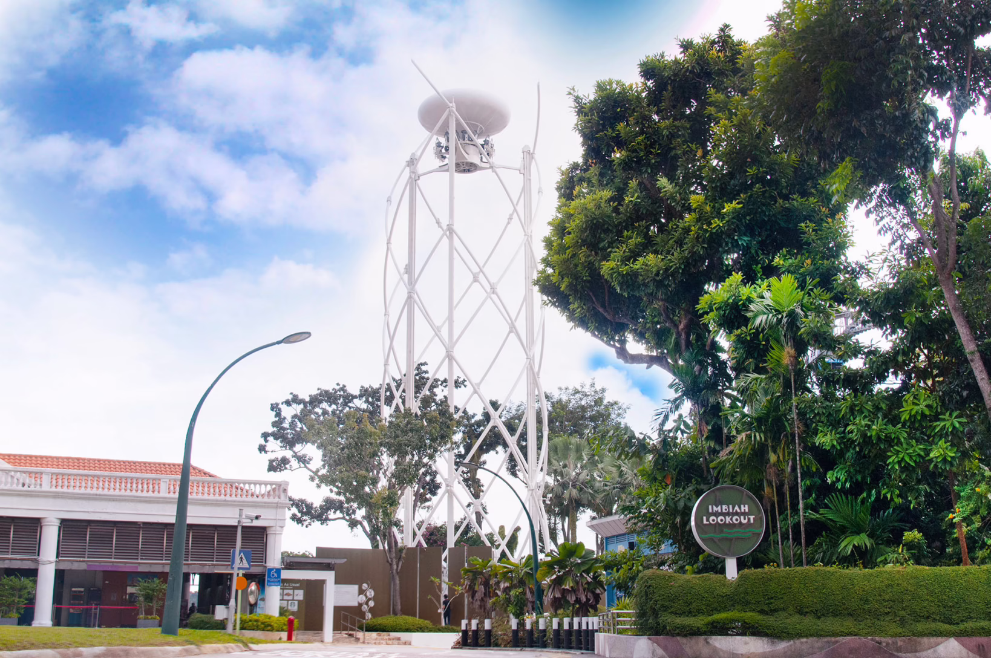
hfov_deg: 53.2
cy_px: 329
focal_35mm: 36
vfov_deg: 36.8
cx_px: 496
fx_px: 990
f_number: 7.1
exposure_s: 1/200
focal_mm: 24
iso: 200
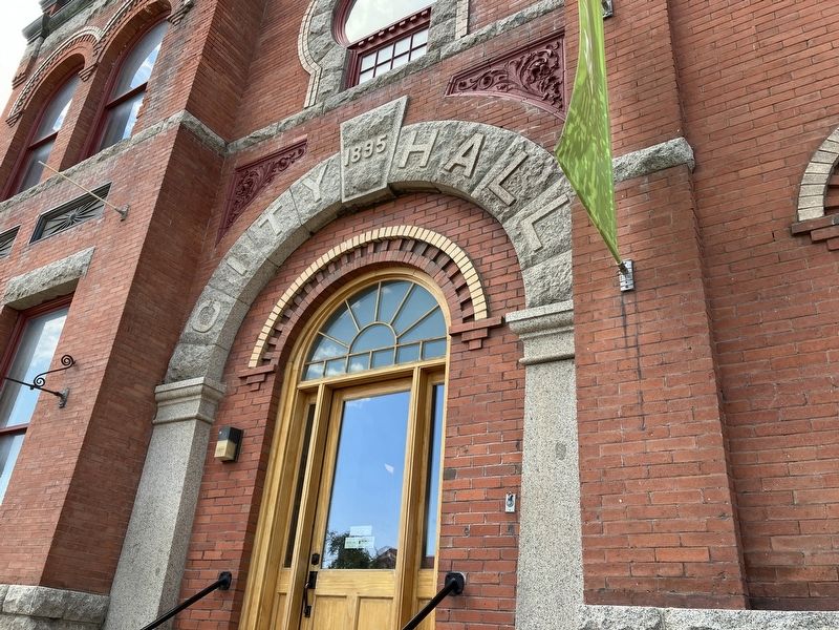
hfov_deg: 63.4
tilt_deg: +27.2
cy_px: 315
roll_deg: -5.5
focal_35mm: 28
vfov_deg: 49.7
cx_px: 420
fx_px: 679
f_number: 1.8
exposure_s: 1/314
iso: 32
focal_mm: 3.99
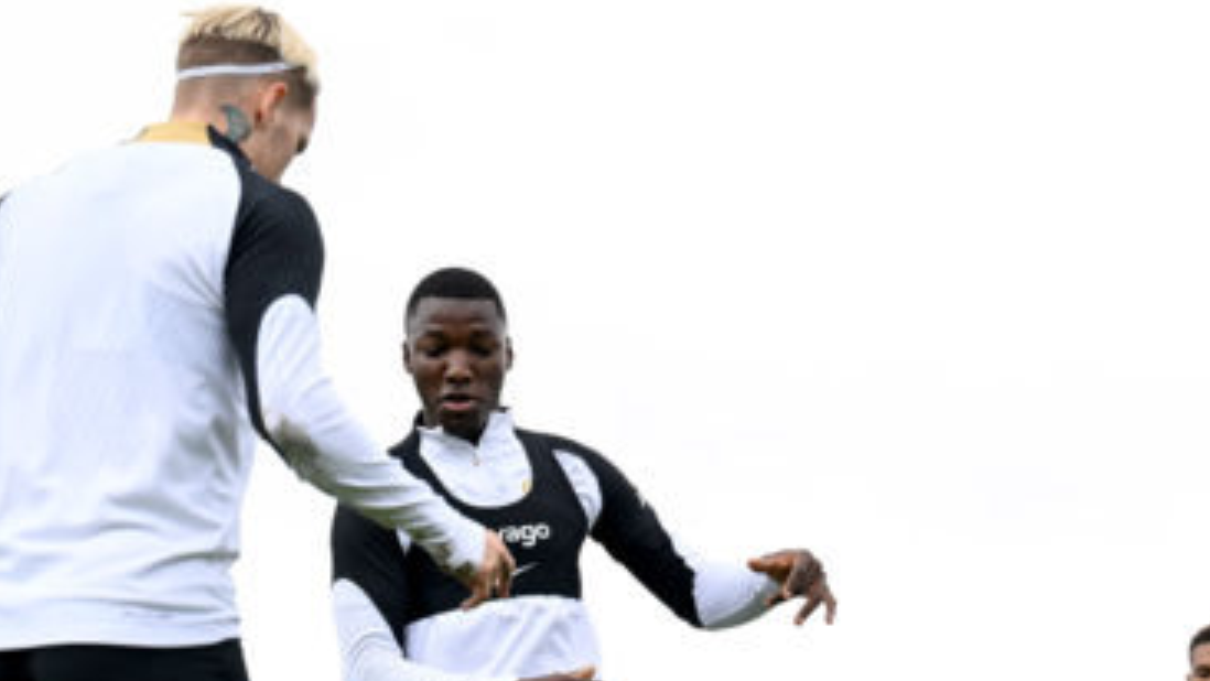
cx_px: 545
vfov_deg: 7.6
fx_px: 5102
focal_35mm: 159
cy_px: 737
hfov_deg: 13.5
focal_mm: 74
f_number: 4
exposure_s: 1/1250
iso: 800
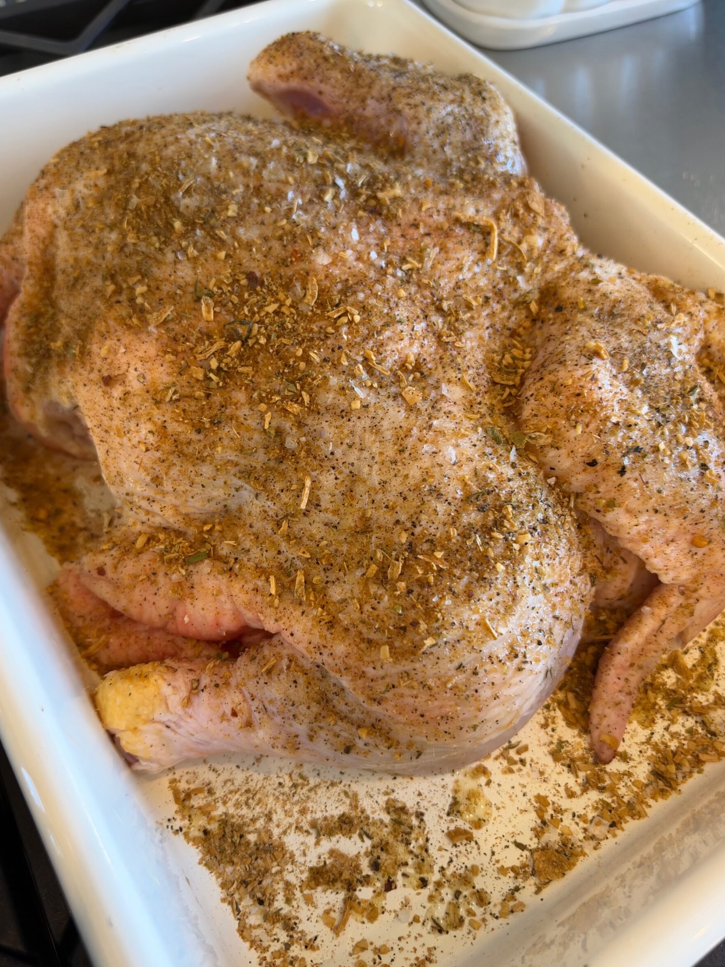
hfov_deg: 53.0
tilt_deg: -57.3
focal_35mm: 26
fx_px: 726
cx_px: 348
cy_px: 487
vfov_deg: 67.3
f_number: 1.8
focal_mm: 6.93
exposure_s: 1/120
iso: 200
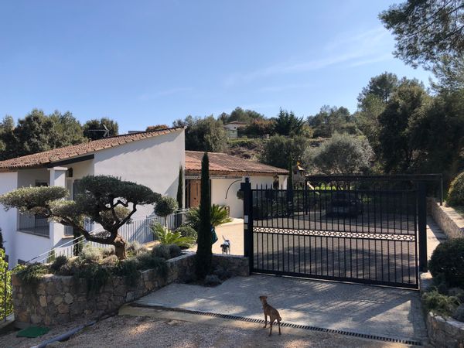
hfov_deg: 63.4
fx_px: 375
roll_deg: +0.8
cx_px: 232
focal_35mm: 28
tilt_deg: +2.4
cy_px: 174
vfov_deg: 49.7
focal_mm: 3.99
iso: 20
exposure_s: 1/2024
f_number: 1.8
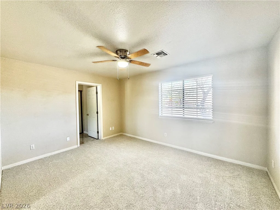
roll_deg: +0.8
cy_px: 105
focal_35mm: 14
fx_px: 113
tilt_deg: -1.8
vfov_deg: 85.7
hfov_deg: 102.1
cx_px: 140
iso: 125
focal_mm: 2.22
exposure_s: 1/120
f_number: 2.2
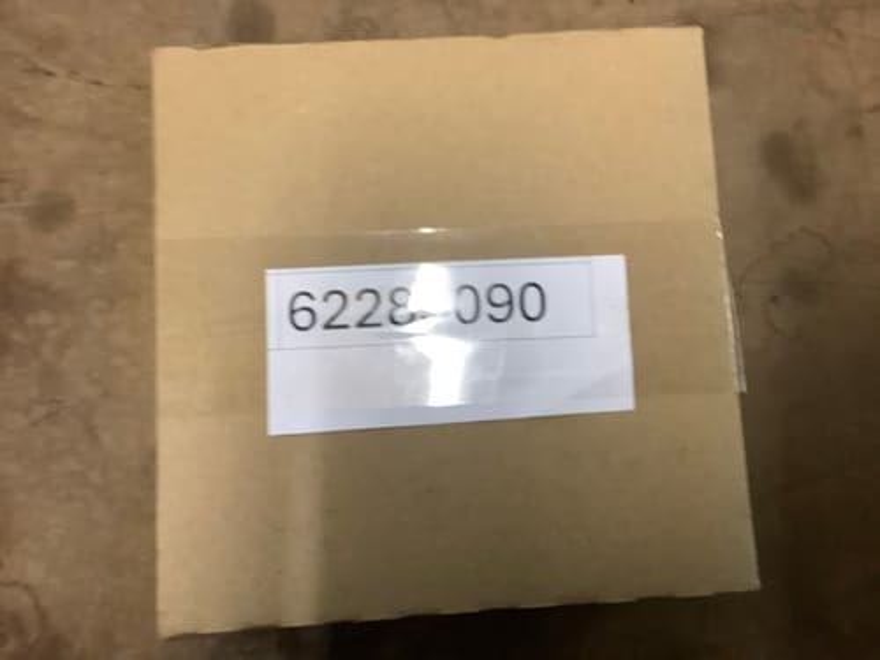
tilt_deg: -83.3
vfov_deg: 45.4
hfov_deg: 58.4
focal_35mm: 31
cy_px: 330
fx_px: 788
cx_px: 440
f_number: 2.4
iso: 320
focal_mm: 3.3
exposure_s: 1/33
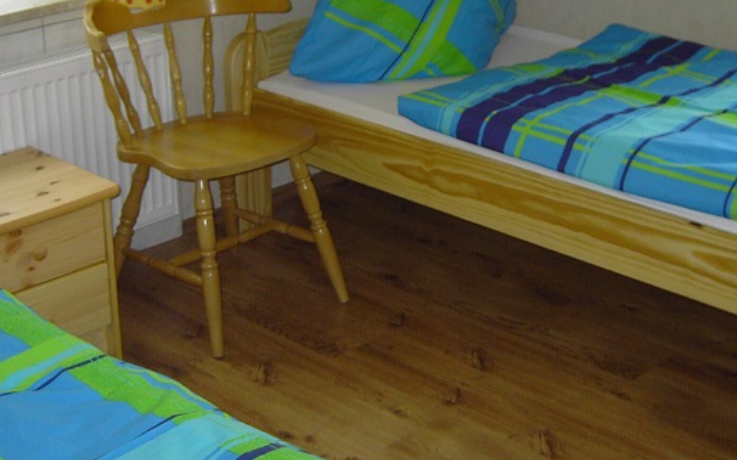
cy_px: 128
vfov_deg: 21.1
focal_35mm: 61
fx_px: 1225
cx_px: 421
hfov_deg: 33.4
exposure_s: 1/50
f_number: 2.8
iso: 100
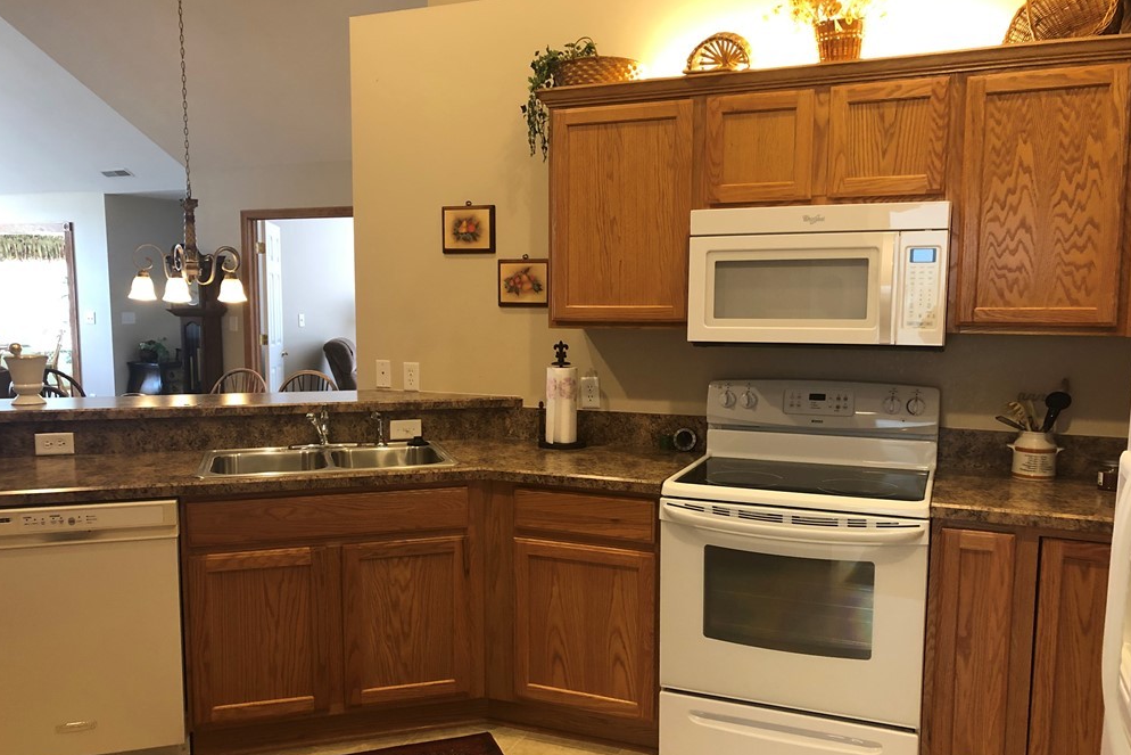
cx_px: 552
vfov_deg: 43.6
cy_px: 417
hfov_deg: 61.9
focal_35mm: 30
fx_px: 943
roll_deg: -1.1
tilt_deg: -6.2
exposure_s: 1/15
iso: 50
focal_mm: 3.99
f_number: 1.8
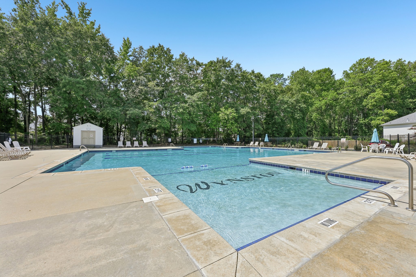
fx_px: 162
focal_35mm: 14
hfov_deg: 104.3
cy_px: 138
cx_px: 208
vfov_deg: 81.2
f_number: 8
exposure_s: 1/400
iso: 100
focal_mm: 14
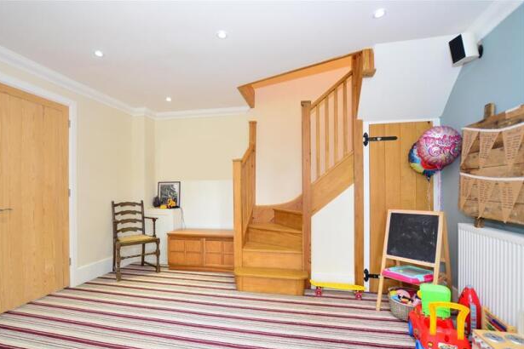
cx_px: 246
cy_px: 185
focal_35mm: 16
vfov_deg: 73.7
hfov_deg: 96.6
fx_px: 233
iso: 200
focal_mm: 10
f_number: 5
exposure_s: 1/8
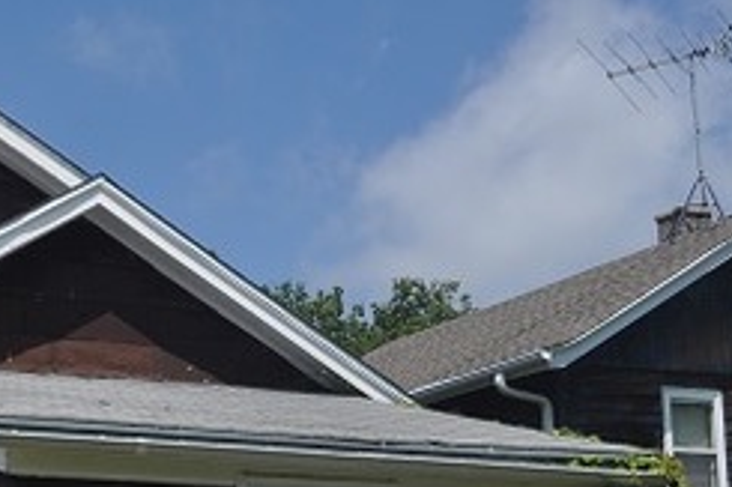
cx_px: -164
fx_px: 1672
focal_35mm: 82
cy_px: 515
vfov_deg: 16.2
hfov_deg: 22.6
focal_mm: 21
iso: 200
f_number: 16
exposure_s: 1/200
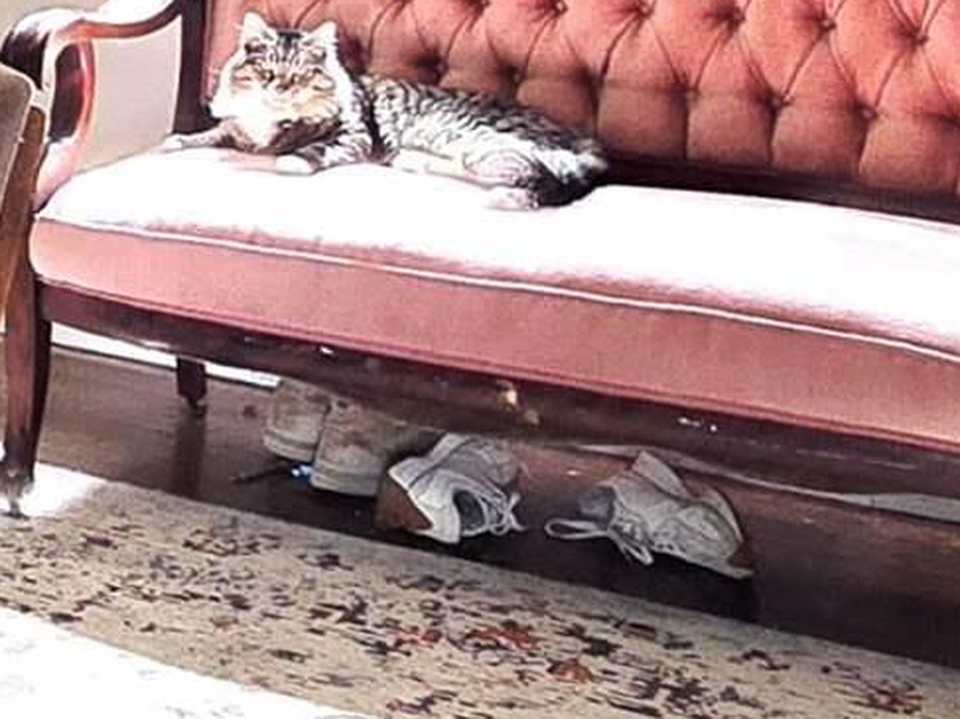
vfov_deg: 17.1
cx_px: -796
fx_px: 2274
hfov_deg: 18.4
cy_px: -170
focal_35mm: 82
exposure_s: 1/60.2
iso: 64
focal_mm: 2.2
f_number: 2.2
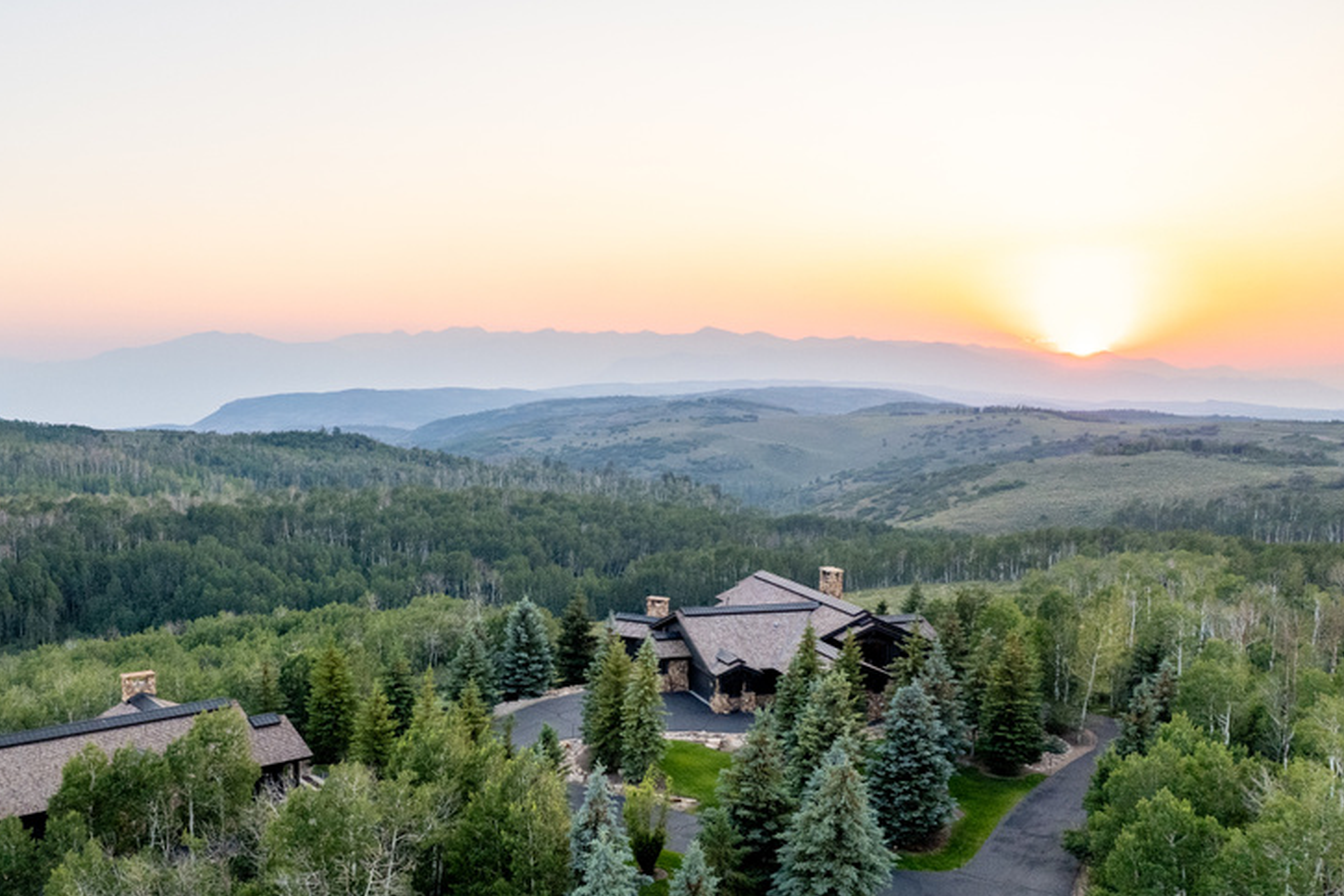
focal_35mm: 31
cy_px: 550
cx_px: 507
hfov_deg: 59.5
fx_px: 1157
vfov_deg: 42.1
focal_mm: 8.38
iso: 100
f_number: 2.8
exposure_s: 1/200
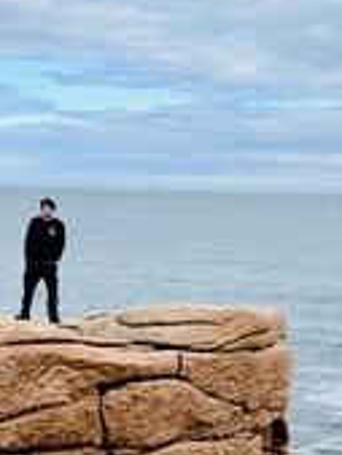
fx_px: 1053
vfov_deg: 23.9
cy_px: 380
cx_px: 92
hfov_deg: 18.4
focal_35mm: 80
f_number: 1.5
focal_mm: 5.7
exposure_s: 1/3968
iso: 50
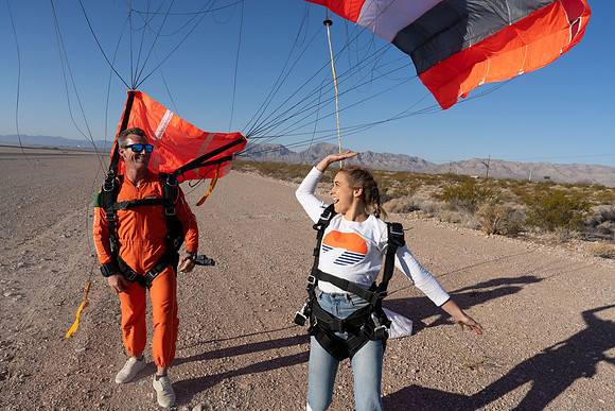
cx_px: 308
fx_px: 410
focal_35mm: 24
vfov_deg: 53.2
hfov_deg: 73.7
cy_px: 206
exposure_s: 1/2000
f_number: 11
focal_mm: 24
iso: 800
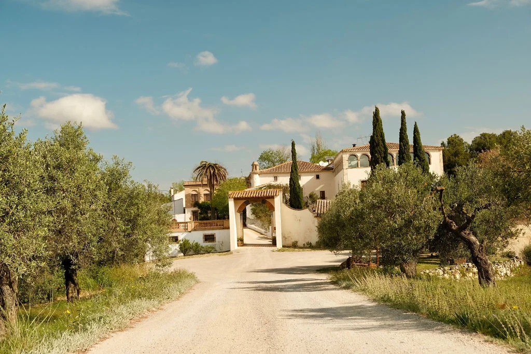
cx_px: 266
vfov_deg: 29.9
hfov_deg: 43.6
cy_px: 177
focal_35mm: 45
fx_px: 664
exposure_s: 1/300
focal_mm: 30.2
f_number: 5.6
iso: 160
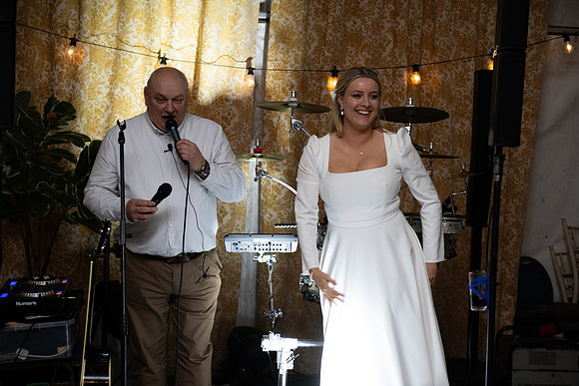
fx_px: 965
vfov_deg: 22.6
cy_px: 193
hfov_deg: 33.4
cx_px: 290
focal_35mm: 60
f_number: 3.5
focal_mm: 60
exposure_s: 1/160
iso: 800
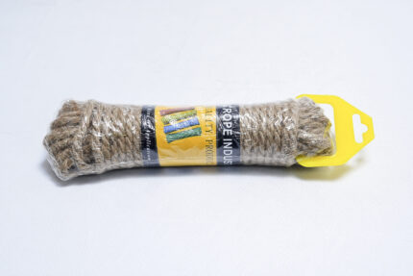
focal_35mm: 67
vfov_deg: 20.3
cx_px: 206
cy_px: 138
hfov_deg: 30.1
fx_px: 769
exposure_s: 1/200
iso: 3200
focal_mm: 67
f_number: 9
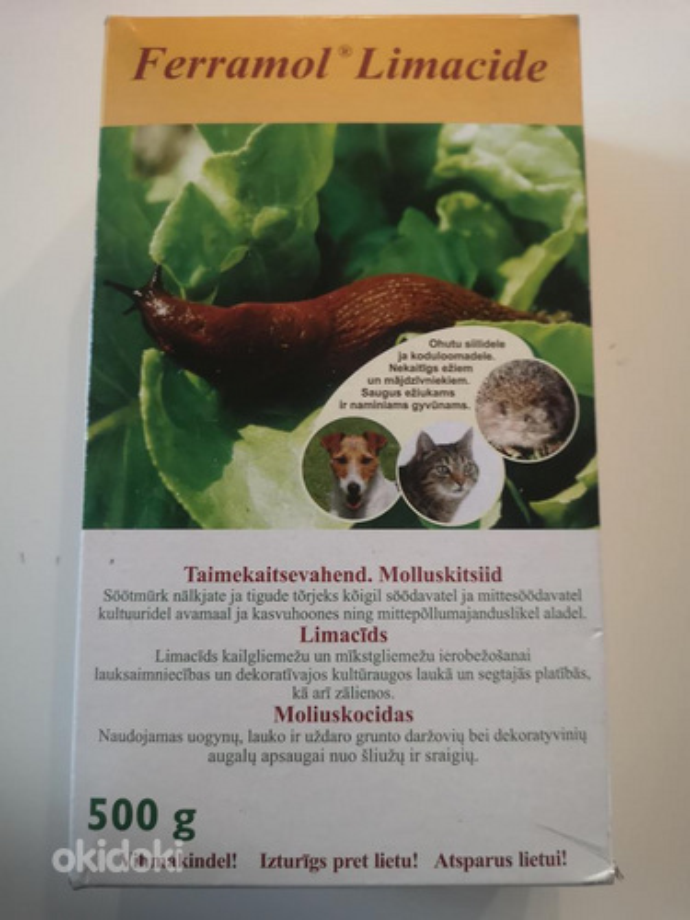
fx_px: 718
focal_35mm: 27
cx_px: 345
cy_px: 460
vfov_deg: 65.3
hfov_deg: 51.4
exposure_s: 1/20
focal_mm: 5.58
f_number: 1.8
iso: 640
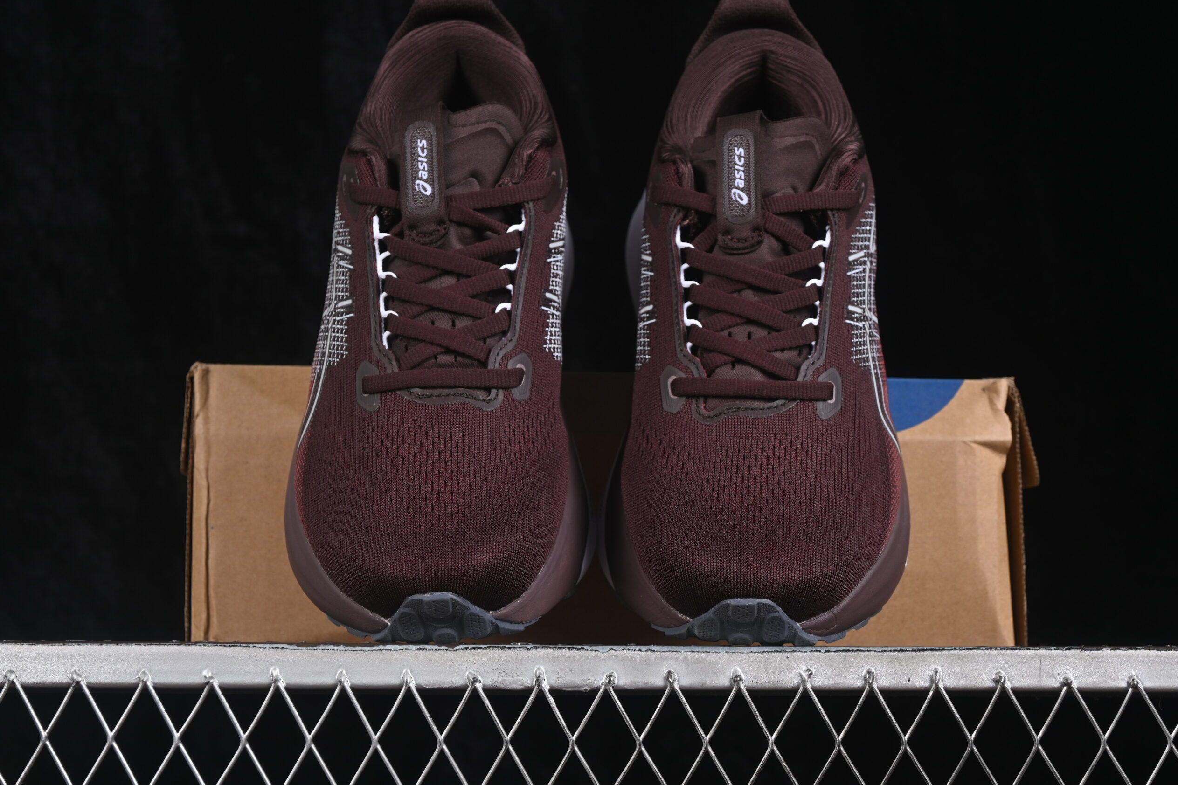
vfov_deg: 17.9
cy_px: 396
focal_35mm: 76
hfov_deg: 26.7
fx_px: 2487
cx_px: 596
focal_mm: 50
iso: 160
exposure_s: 1/60
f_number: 6.3
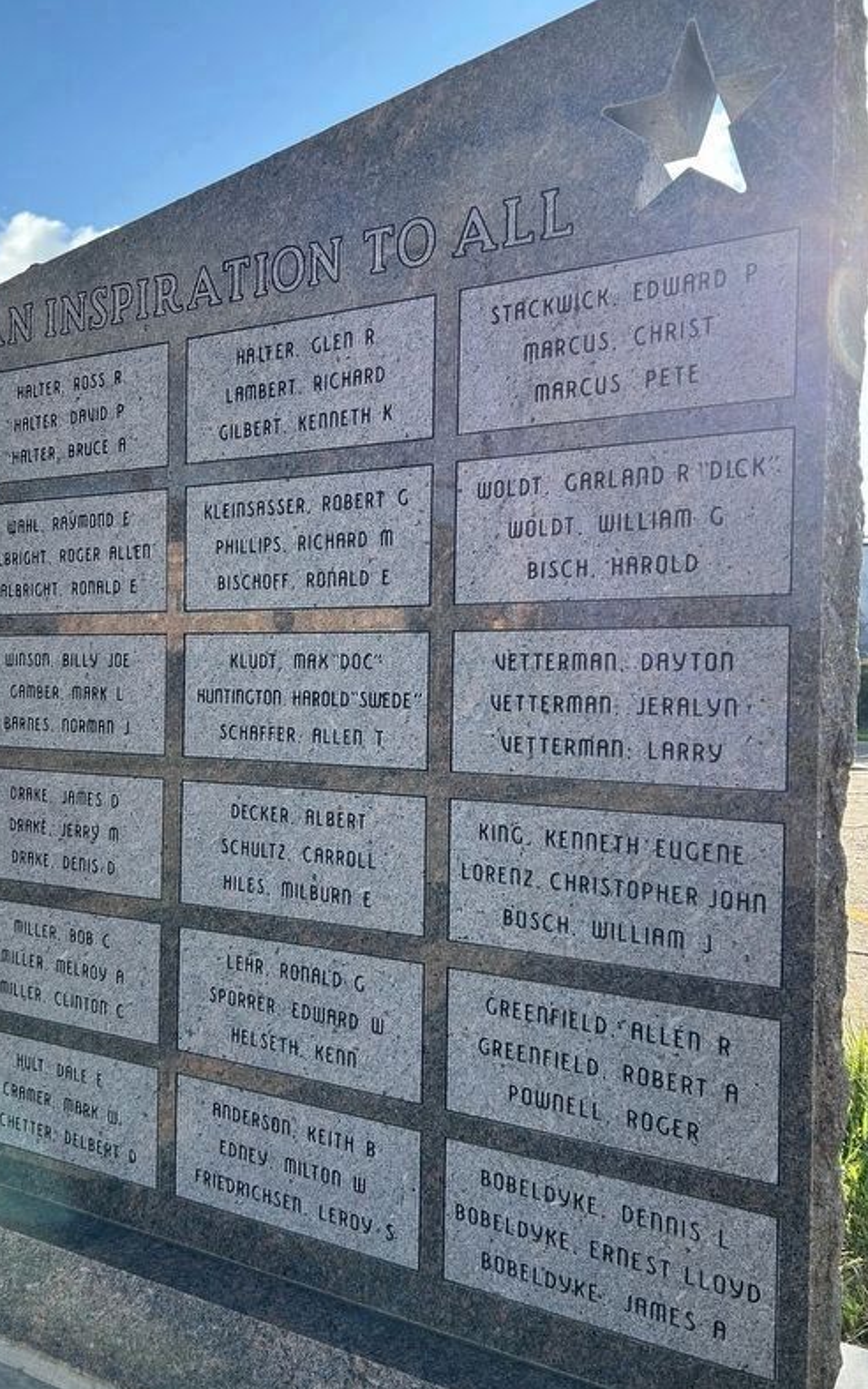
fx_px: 1060
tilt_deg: -1.7
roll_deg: -1.4
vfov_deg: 66.5
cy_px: 701
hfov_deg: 44.5
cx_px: 397
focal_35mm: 28
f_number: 1.5
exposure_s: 1/1100
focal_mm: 5.7
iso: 50
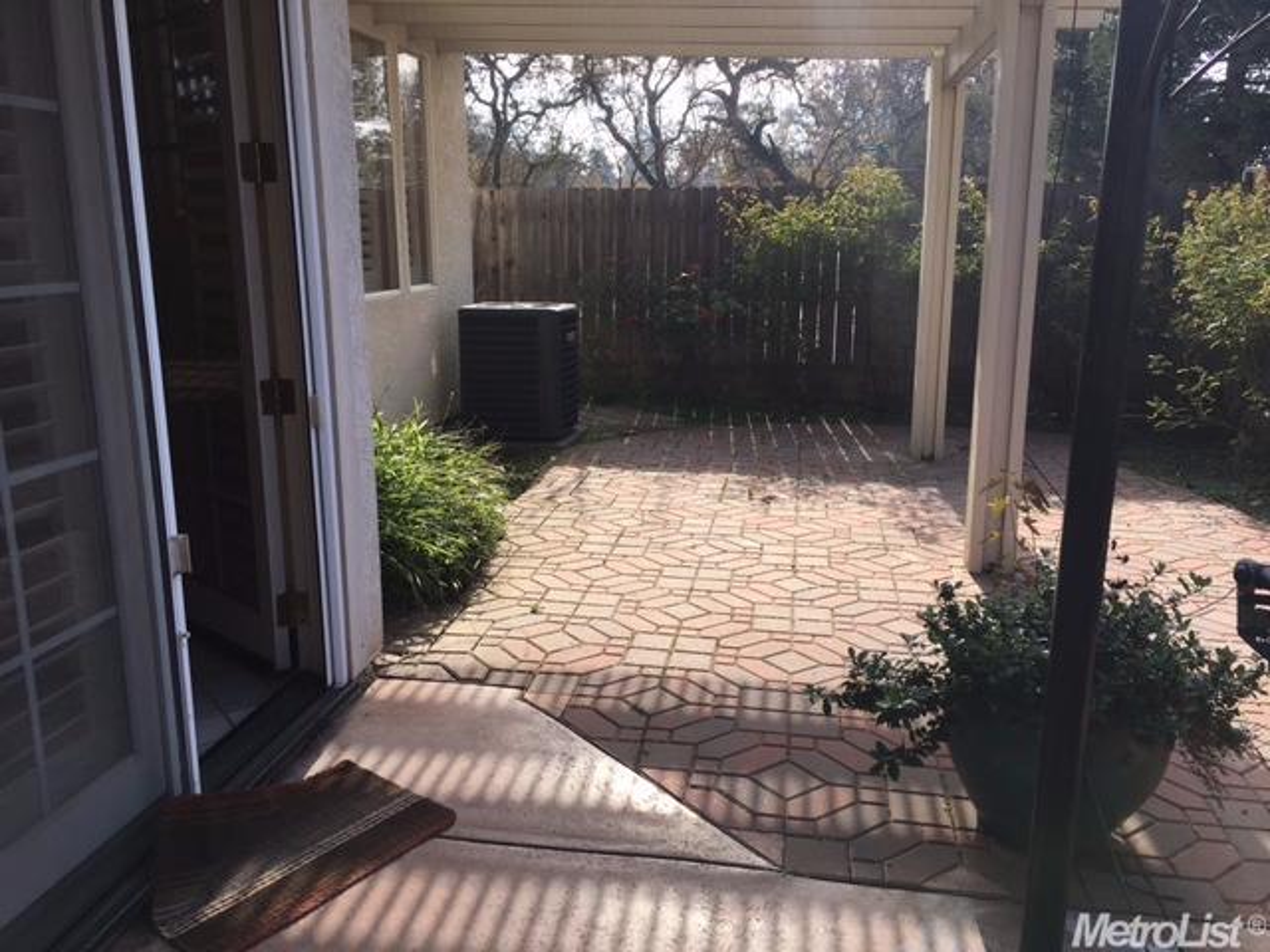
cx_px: 635
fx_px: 1064
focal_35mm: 29
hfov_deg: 61.7
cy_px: 476
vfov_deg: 48.2
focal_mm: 4.15
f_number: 2.2
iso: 25
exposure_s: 1/712
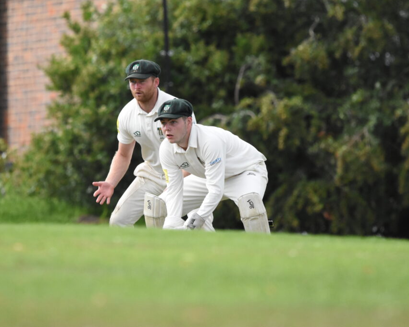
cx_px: 184
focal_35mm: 1017
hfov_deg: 1.9
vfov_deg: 1.5
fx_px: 12305
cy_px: 163
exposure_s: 1/4000
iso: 3200
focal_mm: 600
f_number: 8
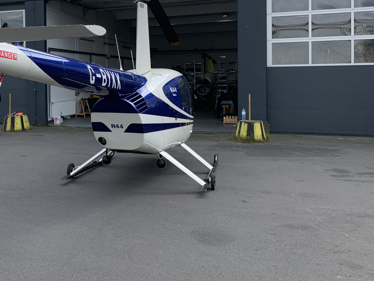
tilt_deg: +0.3
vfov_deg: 33.9
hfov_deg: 42.8
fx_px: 454
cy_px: 85
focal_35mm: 42
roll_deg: +1.0
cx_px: 76
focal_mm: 4.25
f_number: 1.8
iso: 25
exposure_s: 1/1560
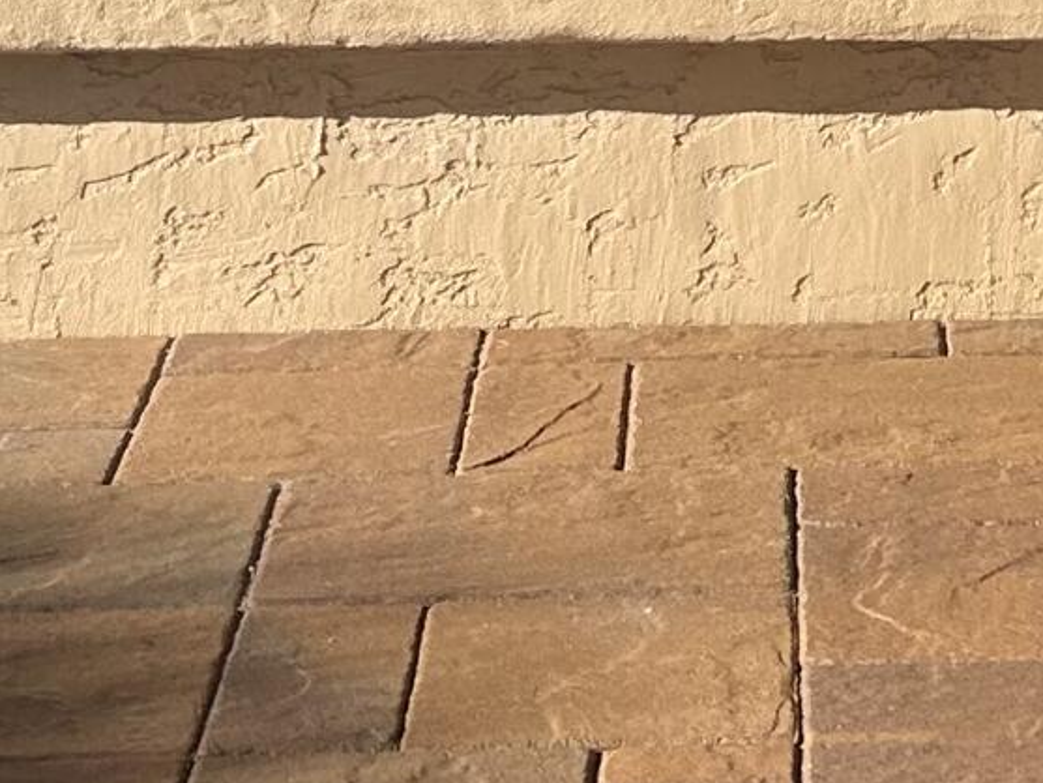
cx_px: 1067
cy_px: -569
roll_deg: -1.6
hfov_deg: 13.9
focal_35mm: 140
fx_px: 4219
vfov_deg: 10.1
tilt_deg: -7.5
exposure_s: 1/2571
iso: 50
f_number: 1.5
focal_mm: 5.7
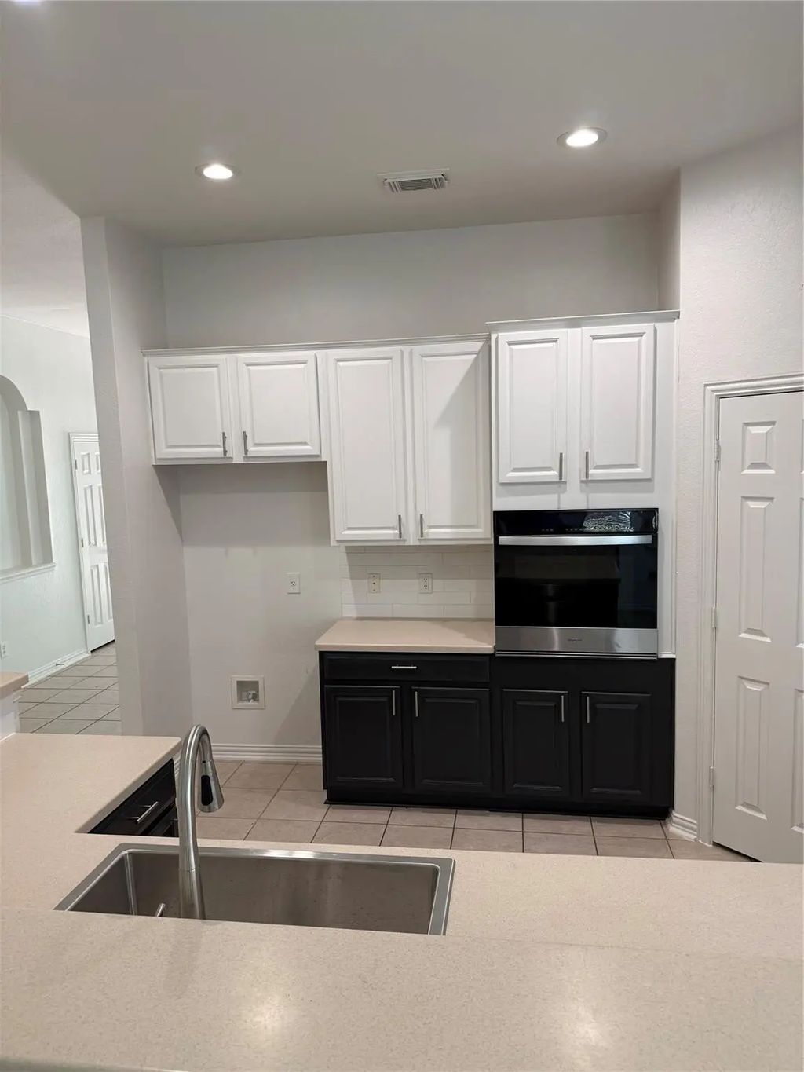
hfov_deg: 56.8
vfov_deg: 71.6
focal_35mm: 24
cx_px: 402
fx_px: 743
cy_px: 536
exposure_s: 1/120
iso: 125
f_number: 1.78
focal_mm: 6.76
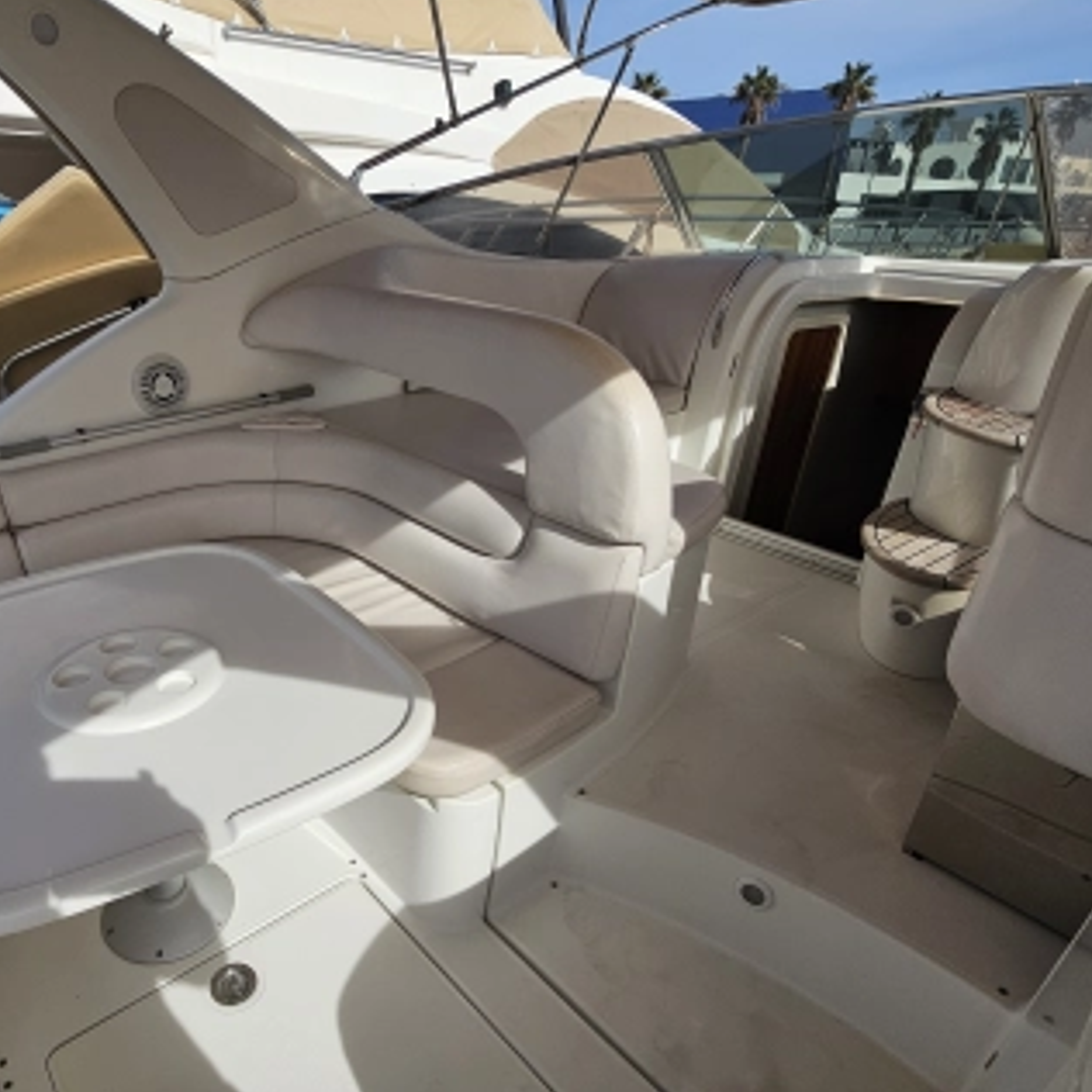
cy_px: 610
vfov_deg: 74.5
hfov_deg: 73.1
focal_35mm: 20
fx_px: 714
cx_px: 387
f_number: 2.2
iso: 50
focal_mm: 2.2
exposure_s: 1/3220
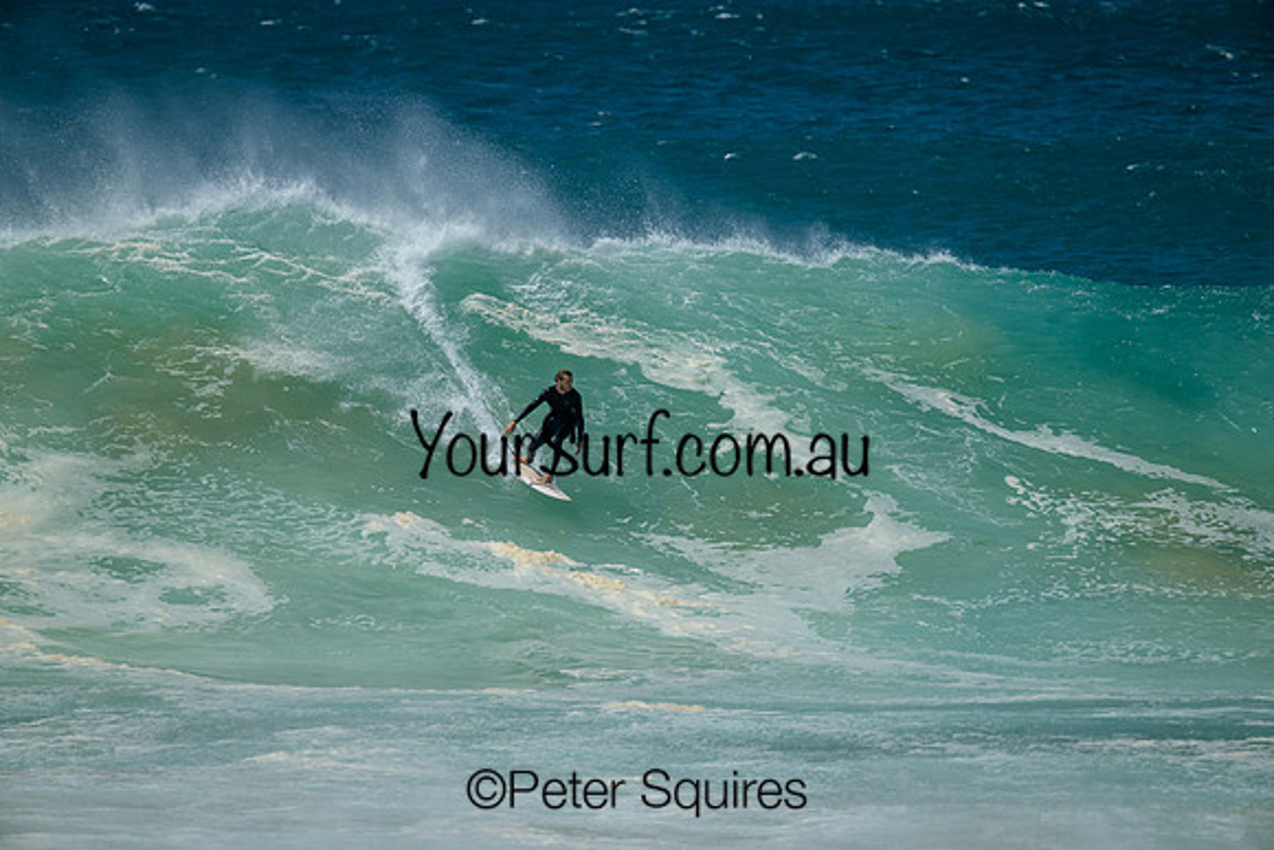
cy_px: 425
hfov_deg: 3.7
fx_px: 19821
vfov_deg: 2.5
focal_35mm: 560
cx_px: 637
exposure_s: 1/2000
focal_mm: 560
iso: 800
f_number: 8
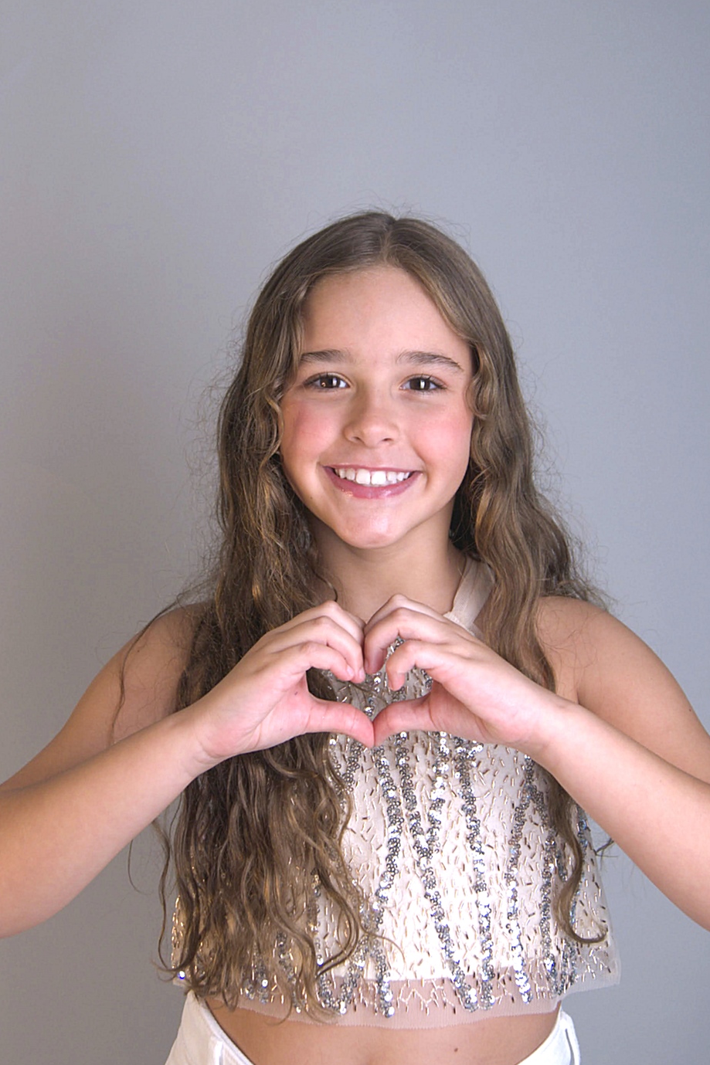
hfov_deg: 28.6
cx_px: 376
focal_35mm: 47
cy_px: 558
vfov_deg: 41.9
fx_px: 1391
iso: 100
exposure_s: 1/50
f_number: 4.8
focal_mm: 24
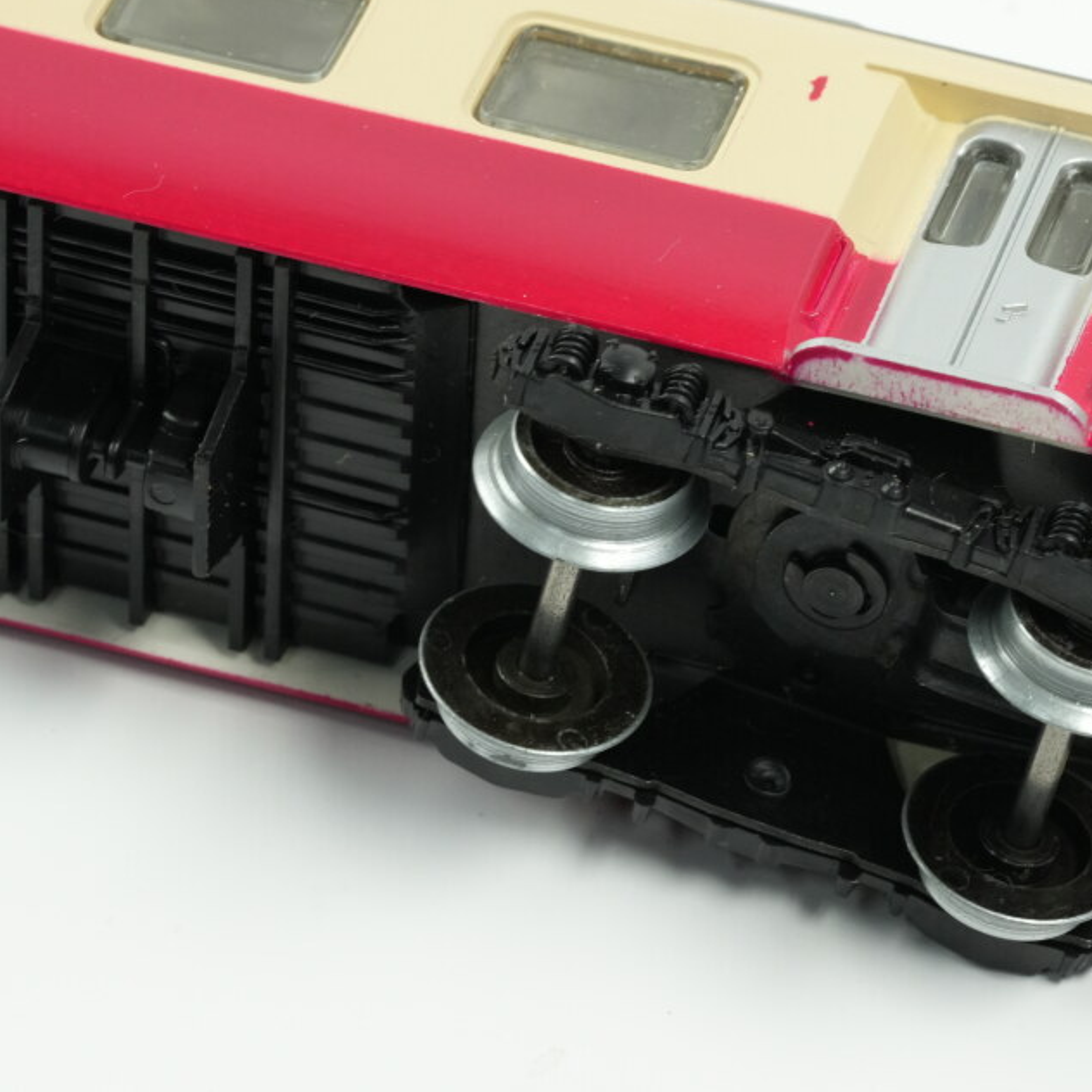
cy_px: 536
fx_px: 5532
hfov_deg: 11.3
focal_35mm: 155
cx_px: 745
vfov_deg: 11.3
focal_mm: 90
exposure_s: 1/25
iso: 2500
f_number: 16
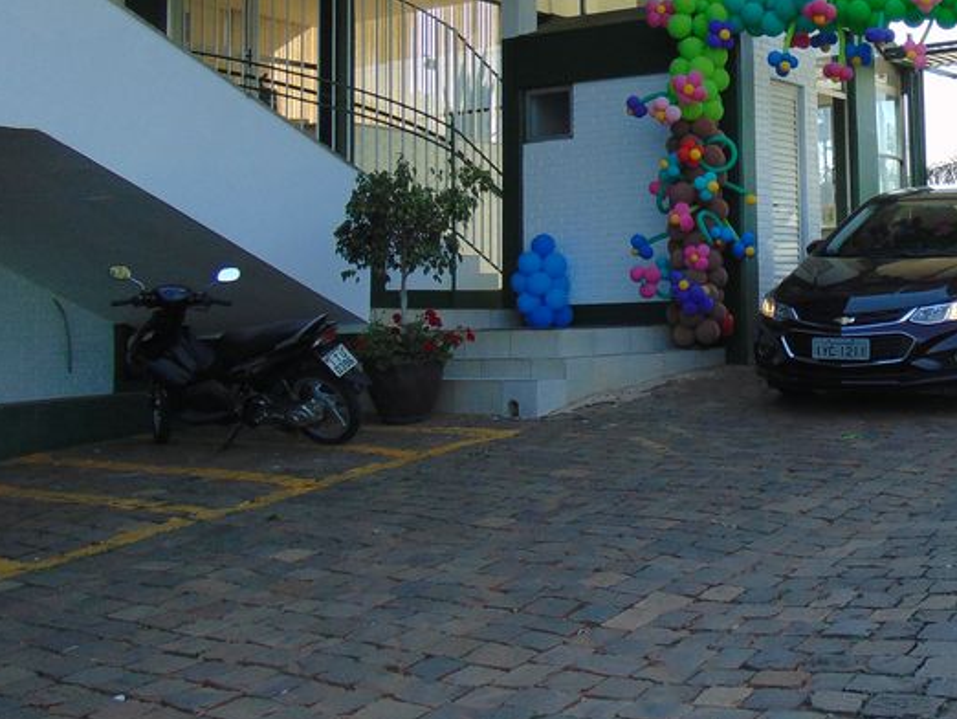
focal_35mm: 49
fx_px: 1355
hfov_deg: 36.7
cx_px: 842
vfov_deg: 29.2
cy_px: 174
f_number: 3
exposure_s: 1/400
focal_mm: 4.5
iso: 80
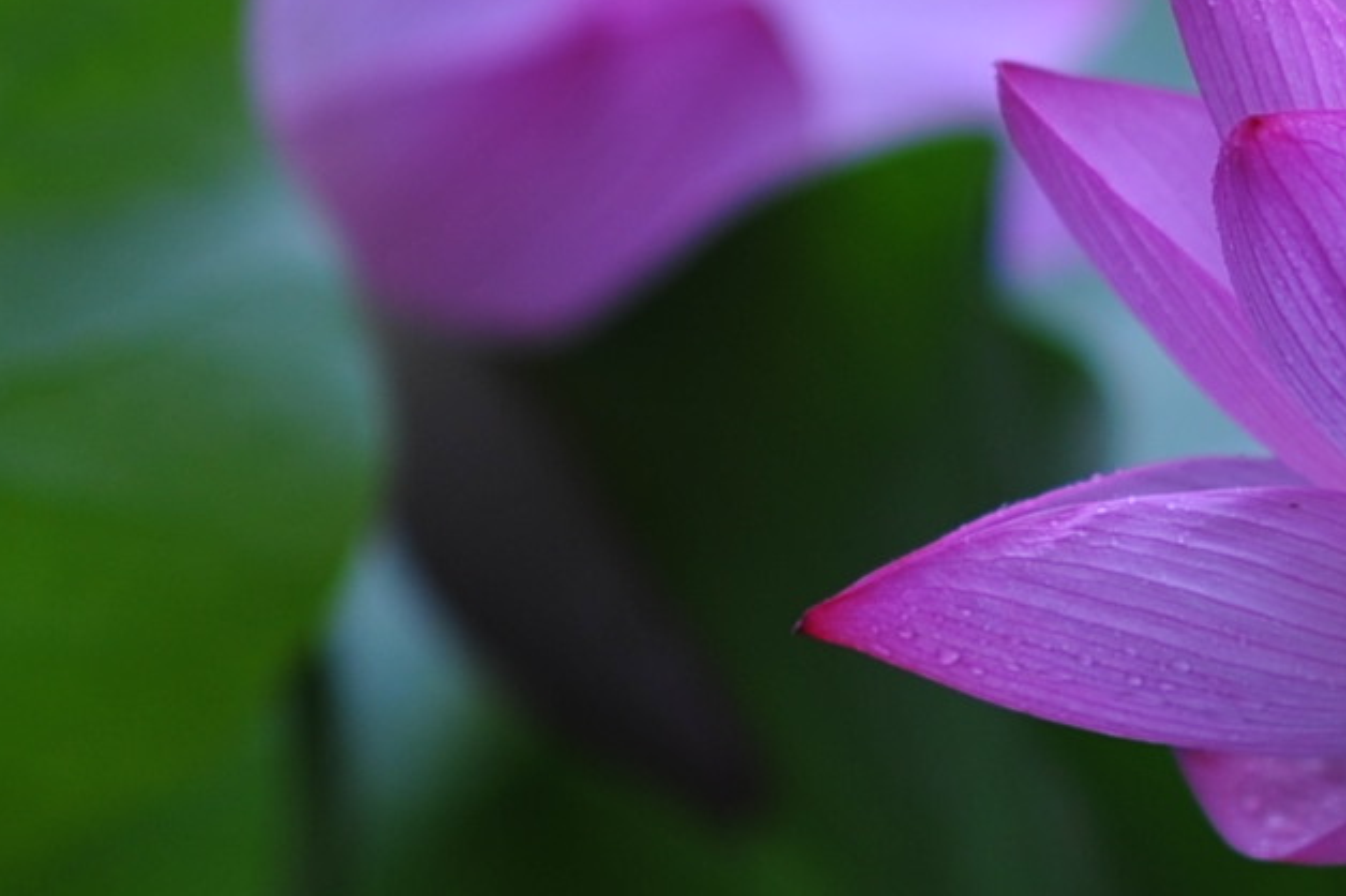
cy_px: 30
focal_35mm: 532
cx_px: 1526
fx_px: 19880
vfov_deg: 2.6
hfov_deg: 3.9
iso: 200
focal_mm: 105
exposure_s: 1/320
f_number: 2.5
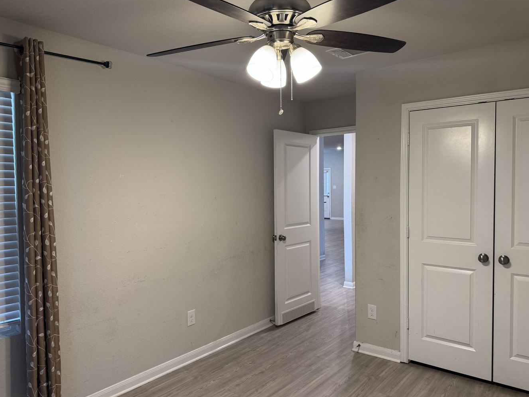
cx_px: 265
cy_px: 200
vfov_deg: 53.1
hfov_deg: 67.3
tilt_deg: -3.2
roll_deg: +0.6
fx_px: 397
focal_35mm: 26
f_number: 1.78
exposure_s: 1/60
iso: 160
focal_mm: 6.76
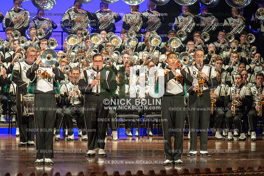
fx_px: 1759
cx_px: 132
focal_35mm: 240
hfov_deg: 8.6
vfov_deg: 5.7
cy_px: 88
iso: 8000
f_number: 5.6
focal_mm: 240
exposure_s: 1/200
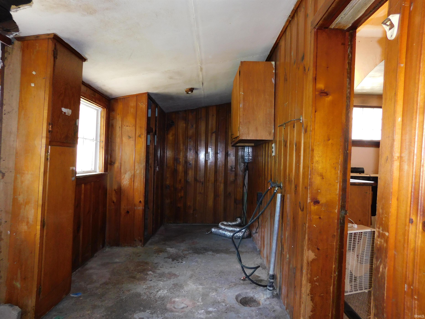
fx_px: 282
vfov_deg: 58.9
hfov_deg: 73.9
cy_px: 160
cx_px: 212
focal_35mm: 23
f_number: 3
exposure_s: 1/30
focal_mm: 4
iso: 200
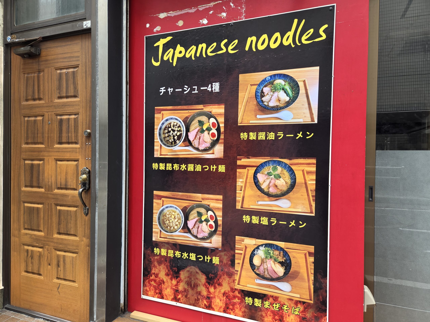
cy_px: 161
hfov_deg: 73.9
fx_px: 286
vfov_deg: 58.9
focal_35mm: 23
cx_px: 215
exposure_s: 1/180
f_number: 1.8
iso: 80
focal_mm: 5.4
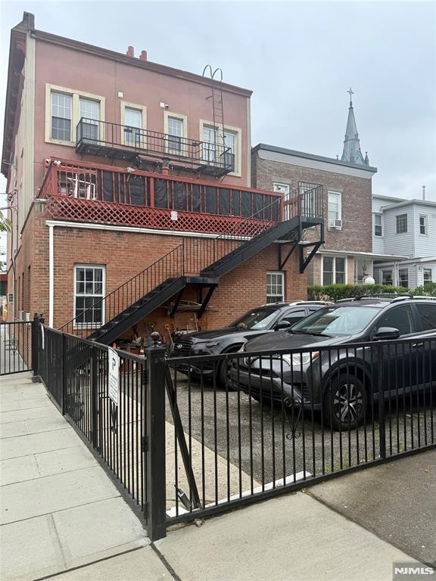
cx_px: 218
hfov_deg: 56.8
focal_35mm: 24
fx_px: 403
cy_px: 290
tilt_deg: +1.5
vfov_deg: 71.6
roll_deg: +0.5
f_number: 1.78
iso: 80
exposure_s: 1/2525
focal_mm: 6.76
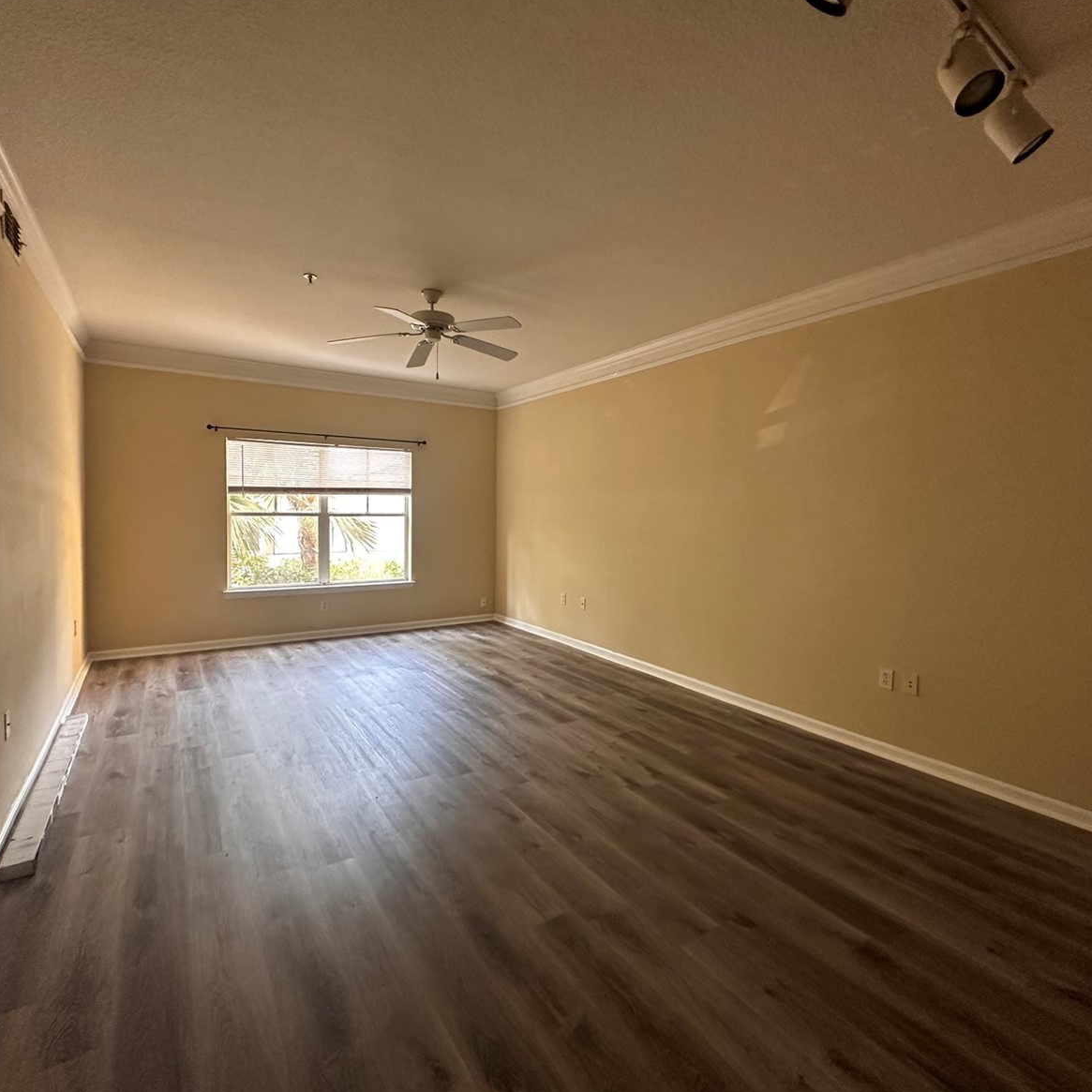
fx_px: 607
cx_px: 560
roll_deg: +1.2
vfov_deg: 84.0
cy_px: 534
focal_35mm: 17
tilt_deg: +0.9
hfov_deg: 84.0
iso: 250
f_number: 2.2
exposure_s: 1/99
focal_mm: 2.22
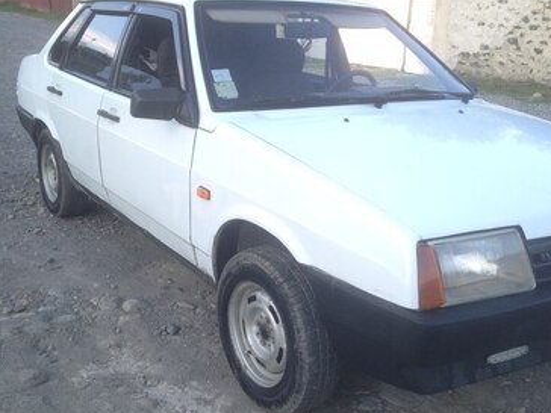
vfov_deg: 32.2
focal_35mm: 45
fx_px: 716
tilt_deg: -13.7
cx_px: 280
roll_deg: -4.5
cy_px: 201
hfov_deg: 42.1
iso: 50
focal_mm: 4.12
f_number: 2.4
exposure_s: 1/120
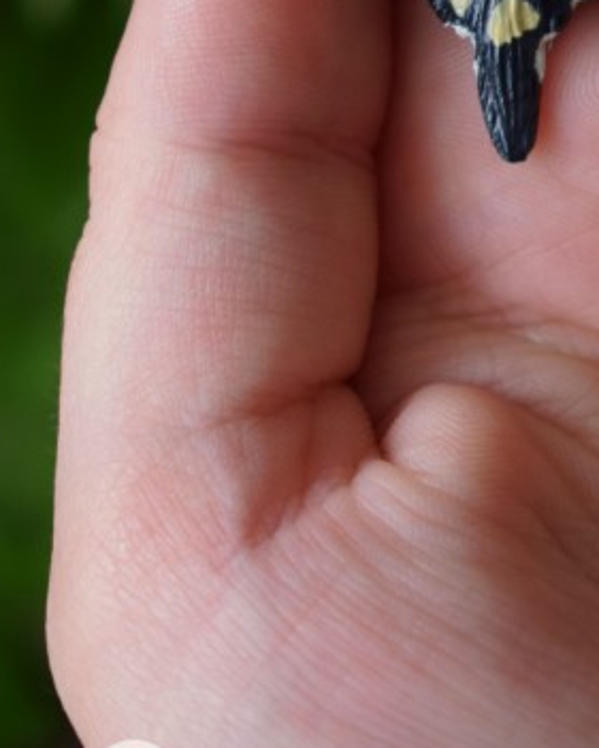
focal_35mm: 222
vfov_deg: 8.6
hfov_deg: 6.9
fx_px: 4917
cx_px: 787
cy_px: -117
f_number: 5.3
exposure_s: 1/100
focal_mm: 48
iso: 400
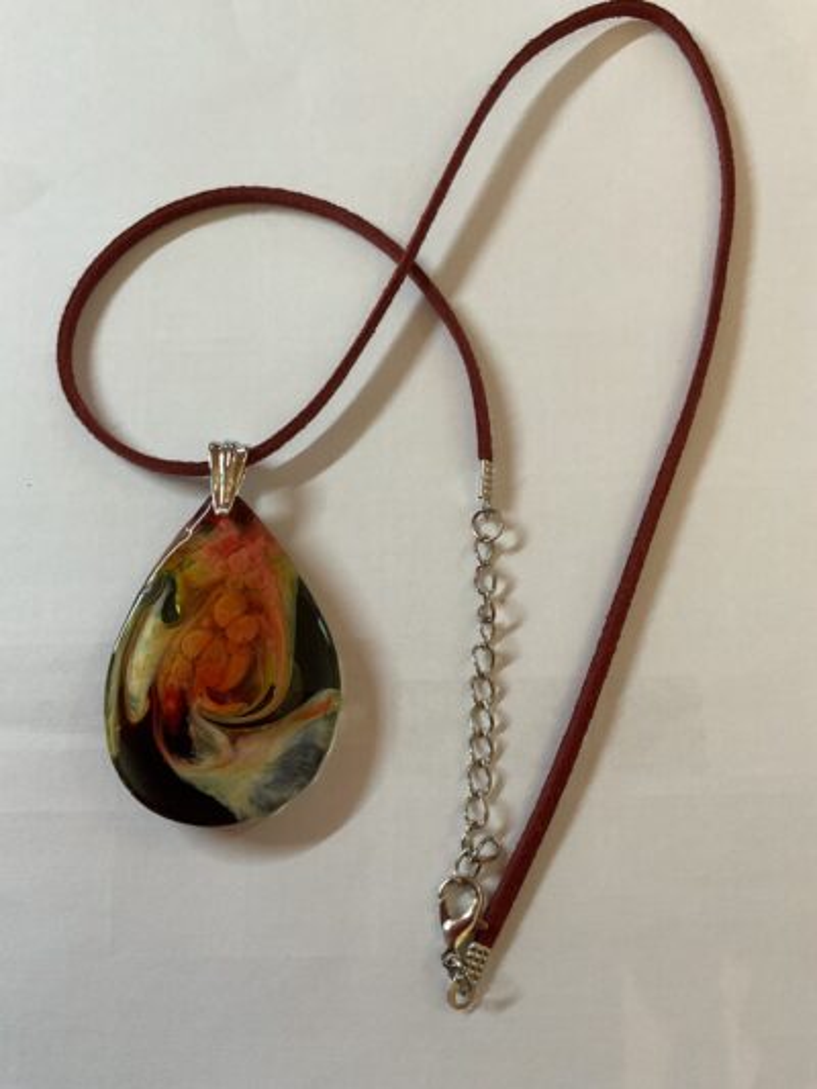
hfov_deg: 48.2
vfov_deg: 61.6
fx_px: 912
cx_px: 408
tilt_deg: -76.5
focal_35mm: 29
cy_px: 544
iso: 125
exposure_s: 1/60
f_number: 1.8
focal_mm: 3
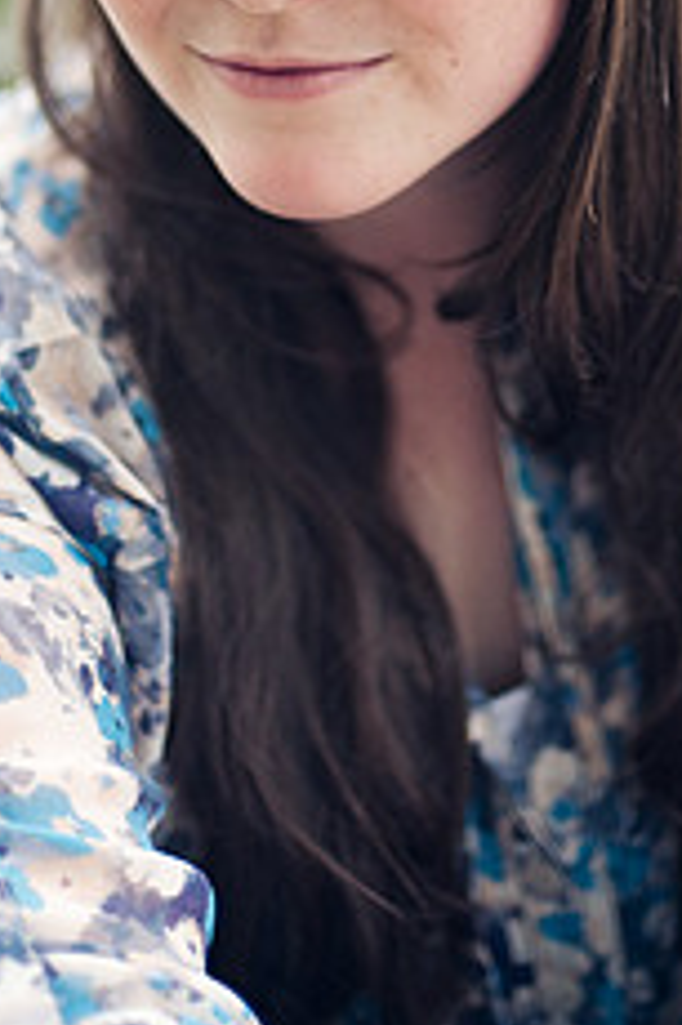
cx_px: 381
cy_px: 138
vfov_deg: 20.5
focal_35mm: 98
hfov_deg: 13.9
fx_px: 2789
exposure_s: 1/200
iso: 200
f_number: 1.4
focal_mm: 50
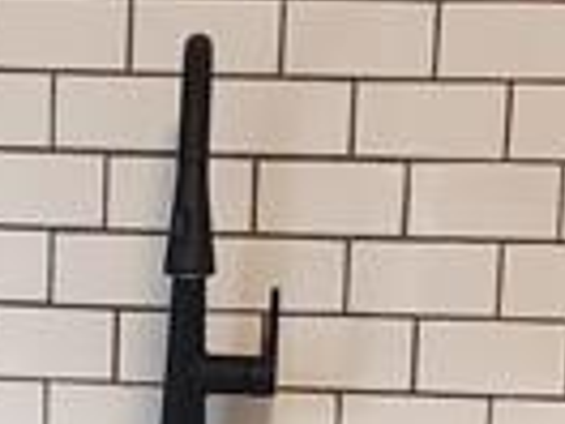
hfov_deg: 10.9
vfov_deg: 8.1
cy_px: 612
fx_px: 2922
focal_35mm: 179
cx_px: -30
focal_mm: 6.4
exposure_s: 1/120
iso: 320
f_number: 1.8
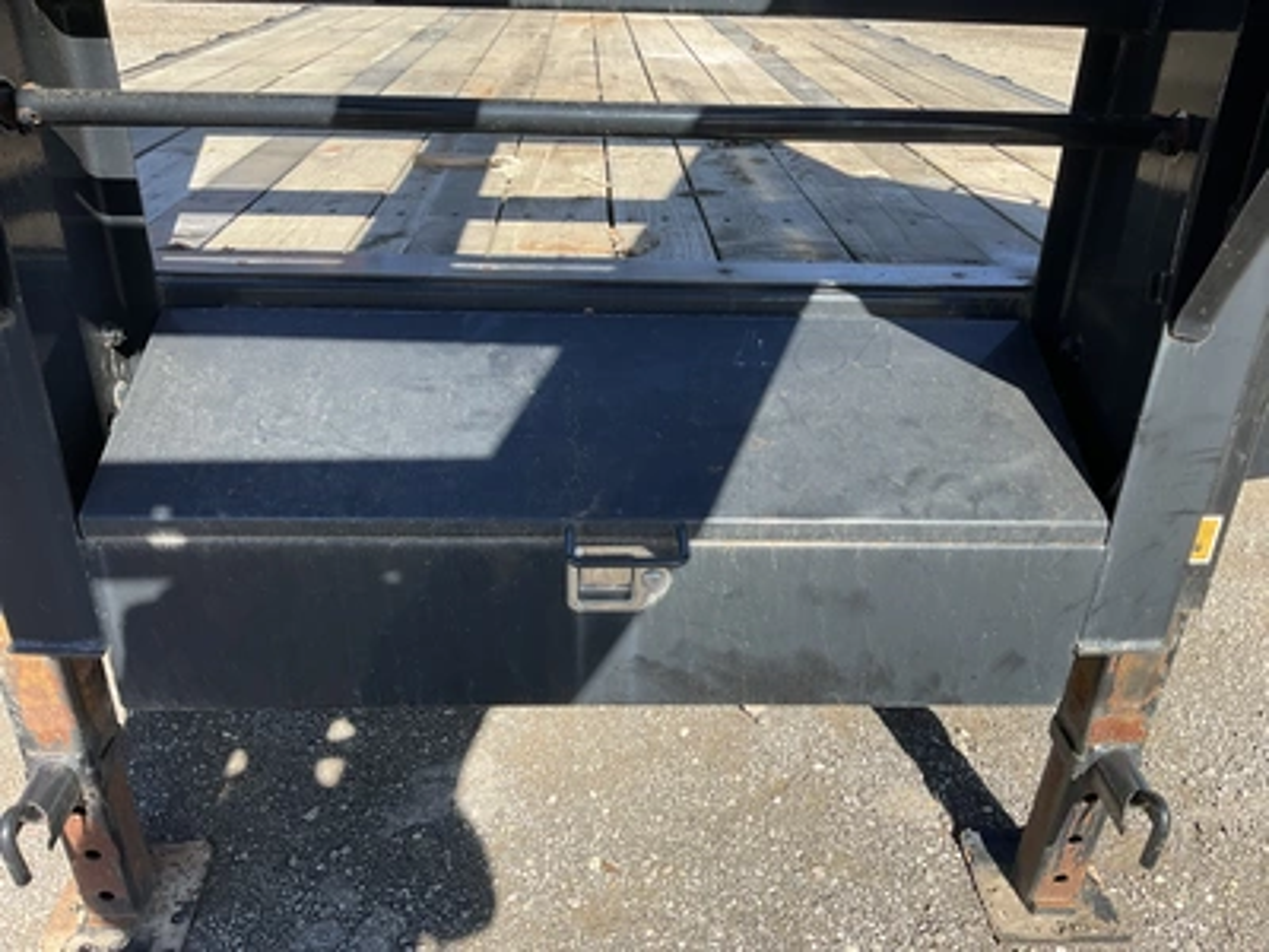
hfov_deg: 61.7
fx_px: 1063
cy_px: 476
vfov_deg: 48.2
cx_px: 634
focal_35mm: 29
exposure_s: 1/606
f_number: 1.8
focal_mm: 3
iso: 25
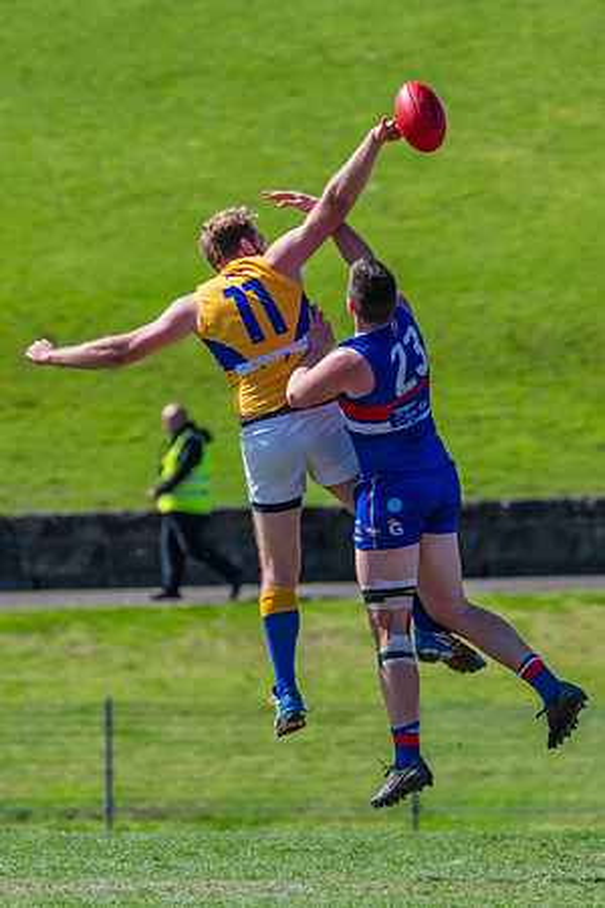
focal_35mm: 781
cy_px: 421
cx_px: 347
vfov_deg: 2.6
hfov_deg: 1.8
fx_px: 19687
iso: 800
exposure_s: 1/1600
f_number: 7.1
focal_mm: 420
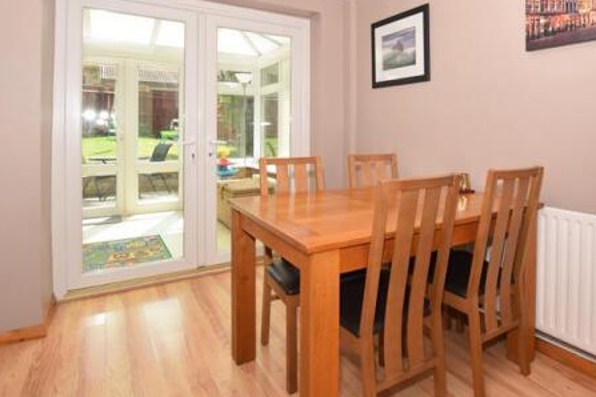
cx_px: 380
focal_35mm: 22
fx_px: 364
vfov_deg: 55.8
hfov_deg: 76.9
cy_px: 127
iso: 400
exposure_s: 1/200
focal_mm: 10
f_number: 8
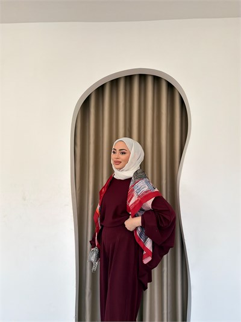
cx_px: 120
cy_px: 161
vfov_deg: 71.6
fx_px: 223
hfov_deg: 56.8
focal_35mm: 24
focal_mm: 6.76
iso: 200
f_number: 1.78
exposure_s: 1/389
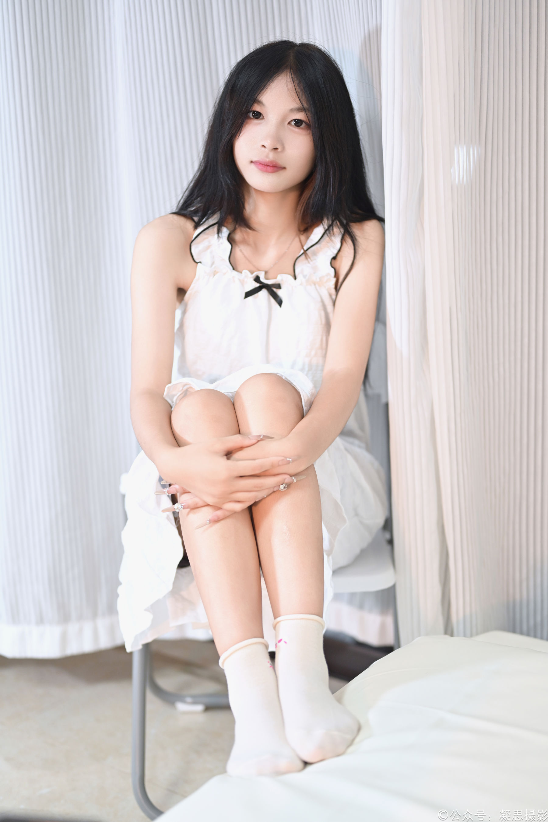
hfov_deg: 27.0
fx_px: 1142
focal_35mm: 50
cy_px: 411
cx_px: 274
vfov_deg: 39.6
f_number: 2
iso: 1000
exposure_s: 1/100
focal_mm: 50
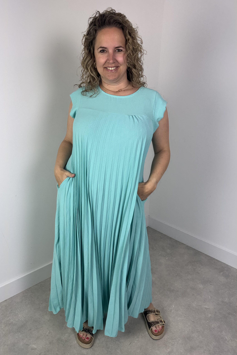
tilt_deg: -17.1
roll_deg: -1.6
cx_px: 107
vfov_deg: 71.5
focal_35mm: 25
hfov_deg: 51.2
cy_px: 177
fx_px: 247
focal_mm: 6.76
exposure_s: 1/129
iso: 64
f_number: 1.78
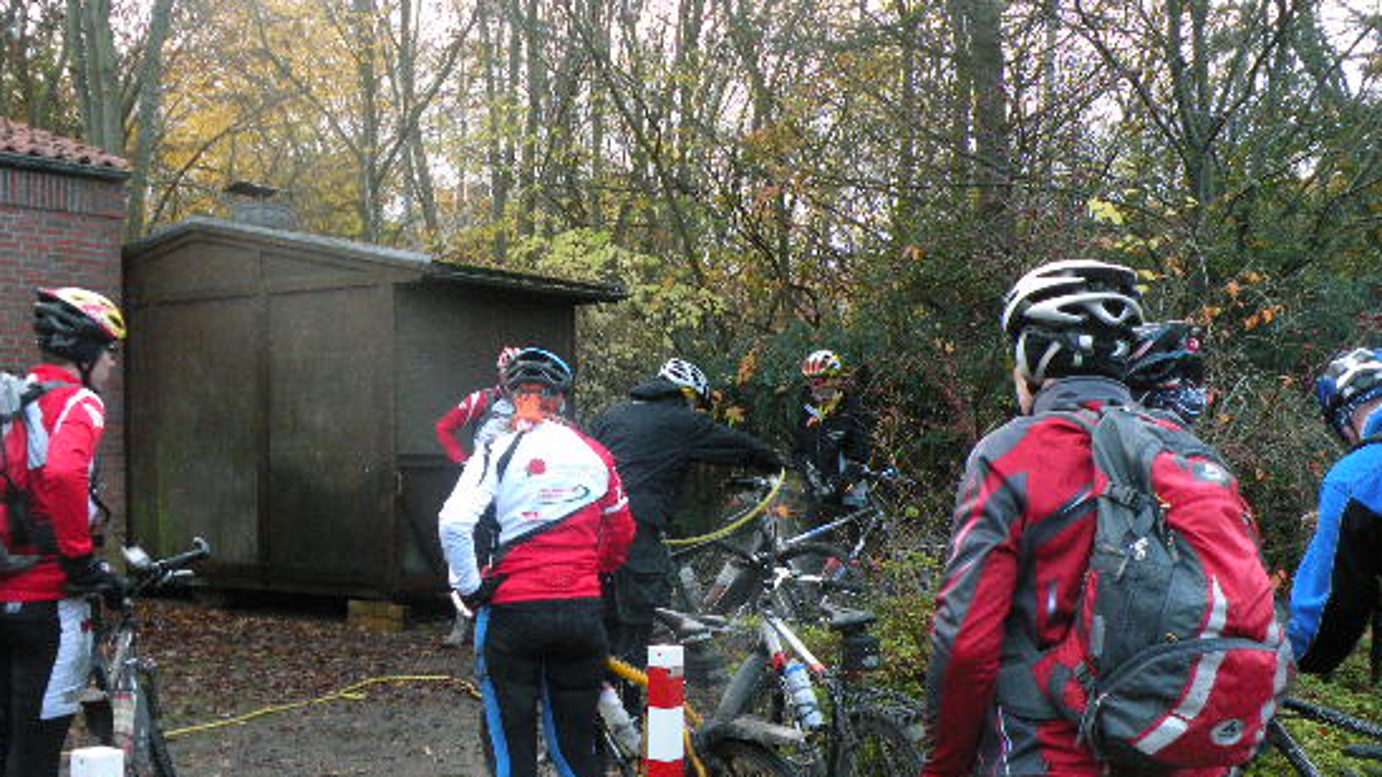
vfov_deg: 28.3
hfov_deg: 48.3
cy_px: 452
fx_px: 1539
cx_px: 633
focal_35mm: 42
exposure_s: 1/65.1
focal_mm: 5.8
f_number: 3.2
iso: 266
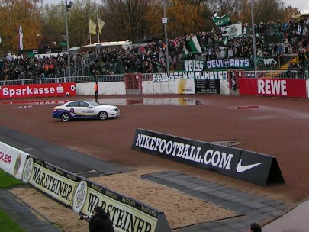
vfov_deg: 19.4
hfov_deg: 25.5
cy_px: 35
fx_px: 670
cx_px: 253
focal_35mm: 75
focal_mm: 5.8
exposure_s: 1/60
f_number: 5
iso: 50
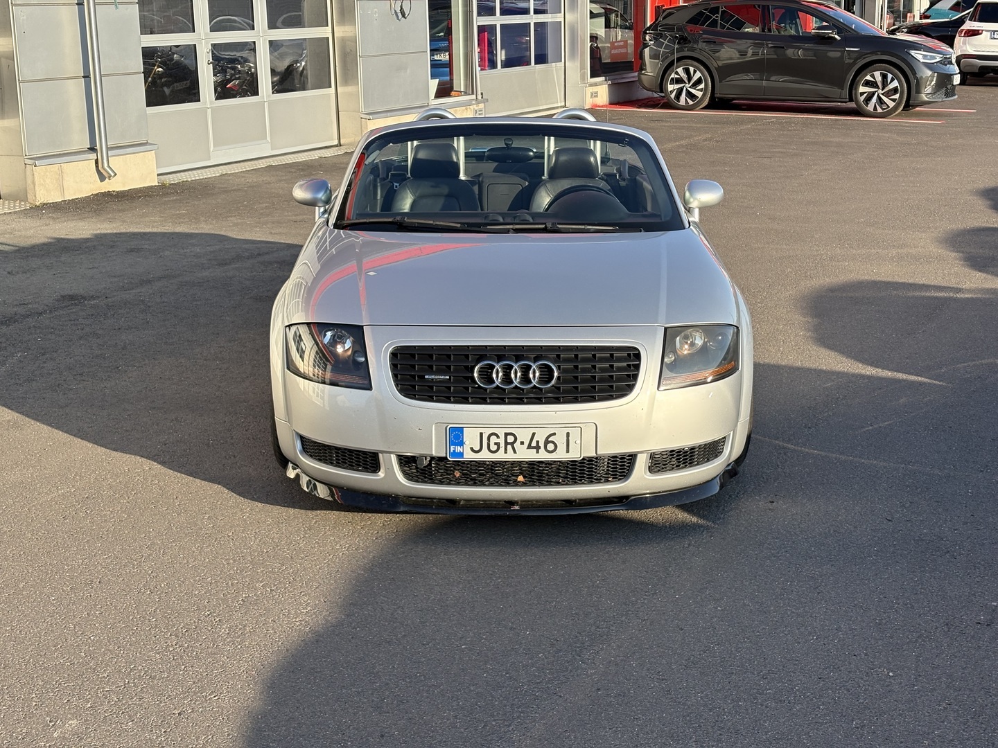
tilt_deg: -13.9
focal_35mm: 52
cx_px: 499
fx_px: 1499
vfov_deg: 28.0
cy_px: 374
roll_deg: +1.6
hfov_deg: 36.8
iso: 32
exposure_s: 1/1218
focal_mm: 5.96
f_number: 1.6
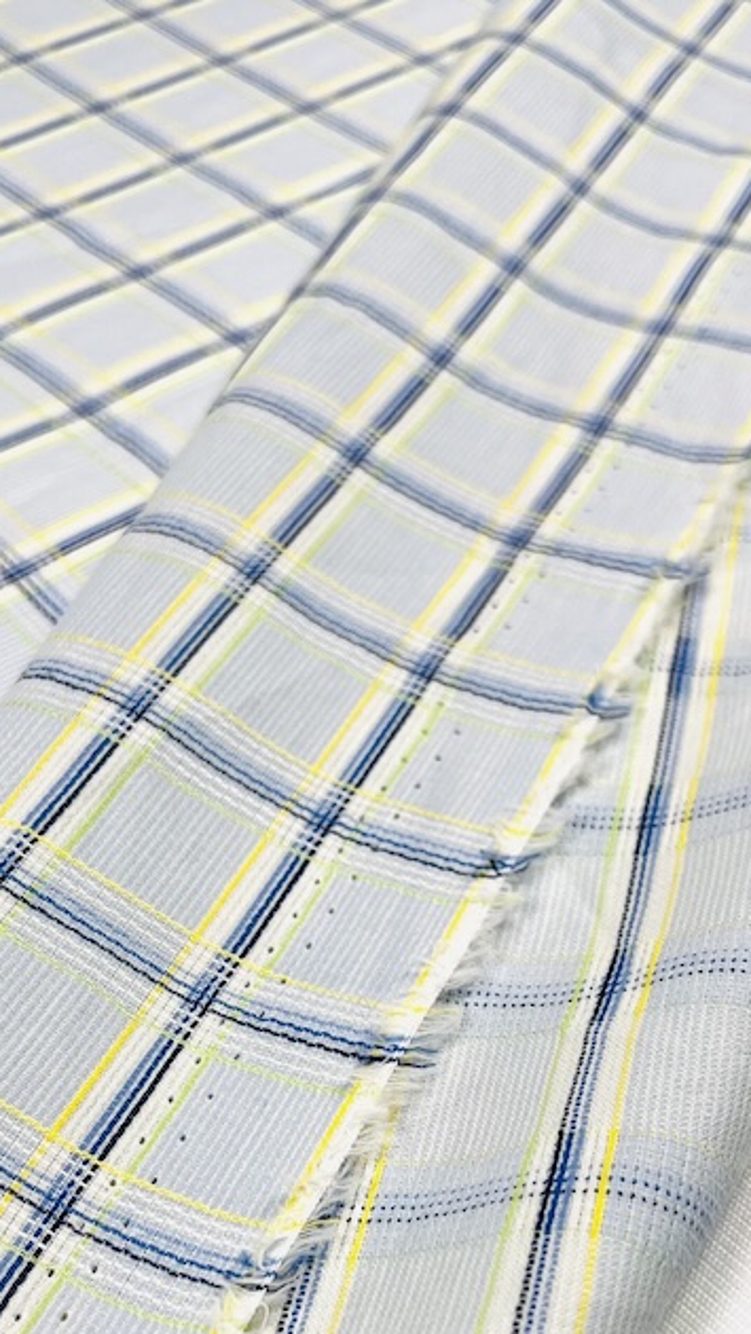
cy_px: 913
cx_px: 393
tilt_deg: -49.7
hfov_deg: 26.0
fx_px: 1628
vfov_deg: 43.8
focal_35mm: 46
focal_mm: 5.1
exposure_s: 1/885
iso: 50
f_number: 1.6
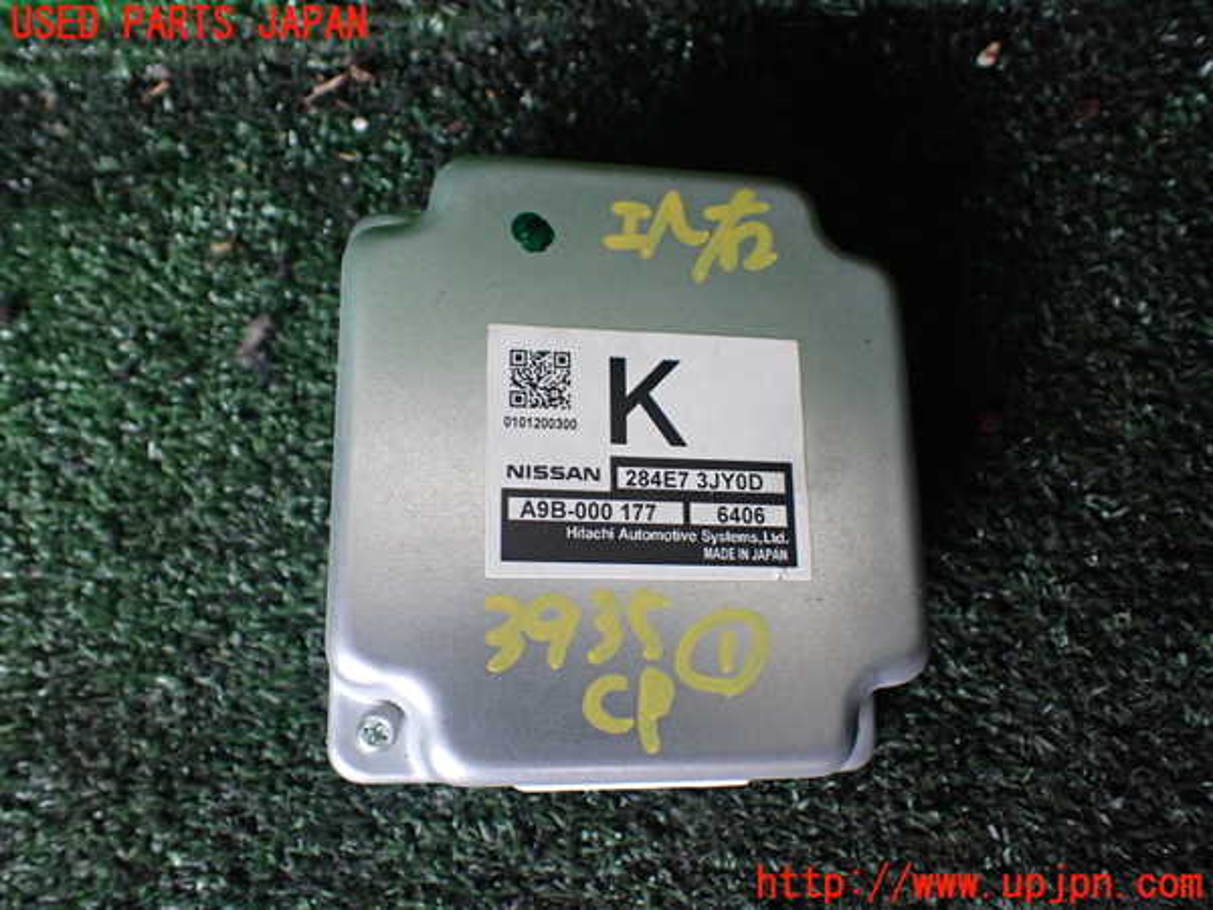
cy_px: 455
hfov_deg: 60.0
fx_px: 1051
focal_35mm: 30
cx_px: 606
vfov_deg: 46.8
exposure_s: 1/125
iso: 400
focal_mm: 5.4
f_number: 2.3
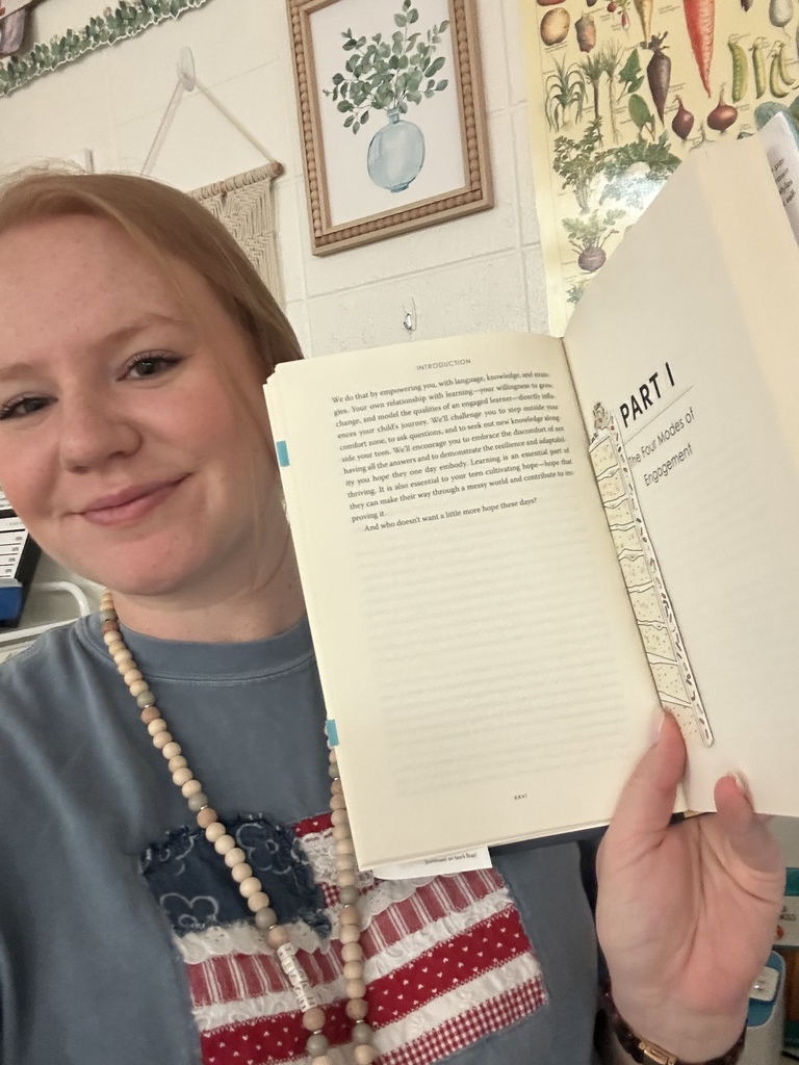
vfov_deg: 60.0
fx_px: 923
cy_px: 532
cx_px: 400
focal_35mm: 30
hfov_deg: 46.8
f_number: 1.9
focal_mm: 2.69
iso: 400
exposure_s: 1/30
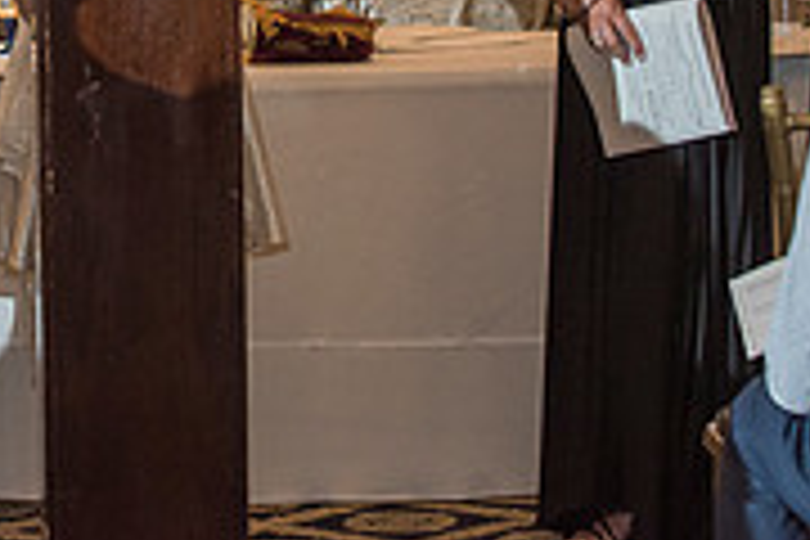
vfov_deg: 6.0
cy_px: -245
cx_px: 45
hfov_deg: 9.1
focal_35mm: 226
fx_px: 5085
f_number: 5
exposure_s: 1/125
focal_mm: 70
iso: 1250
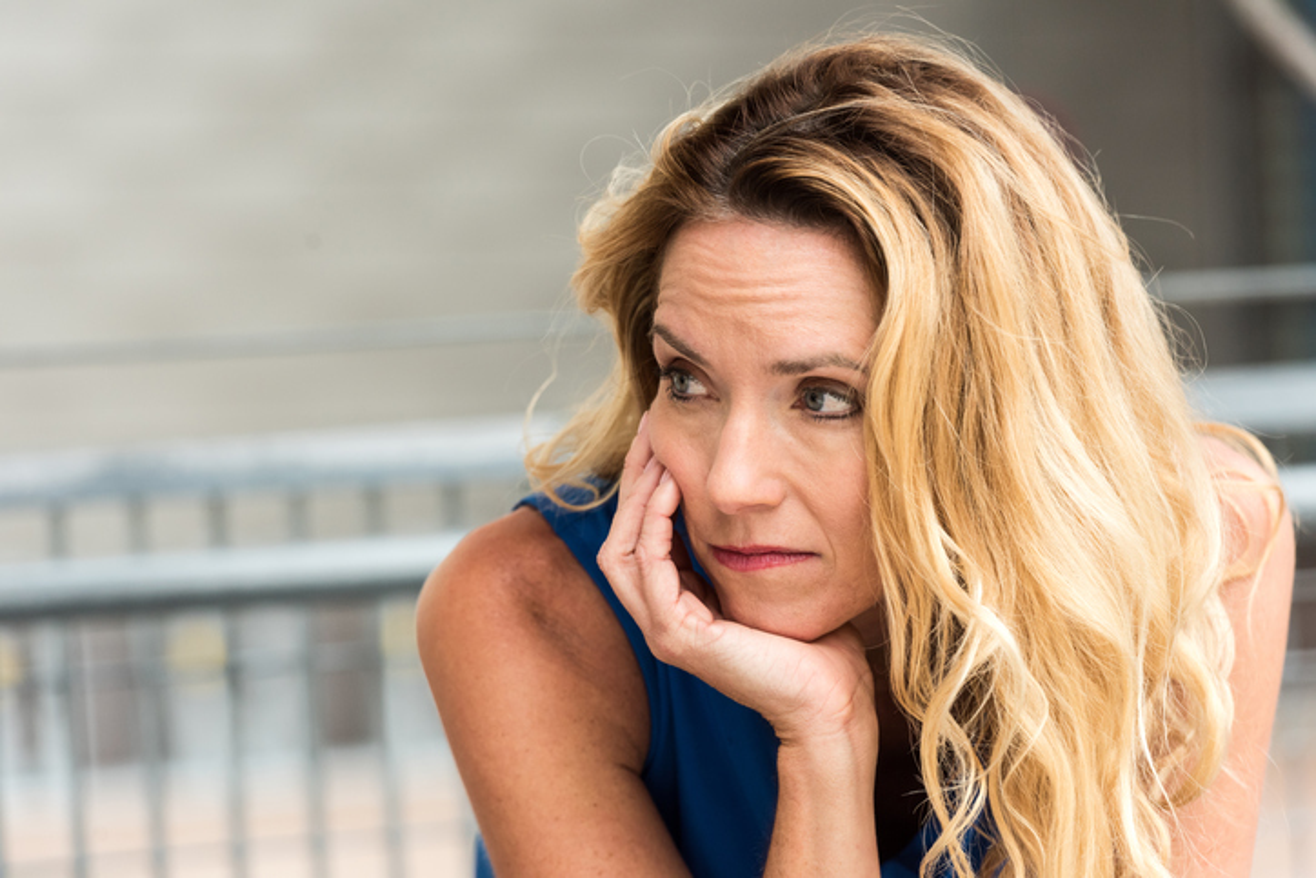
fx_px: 6946
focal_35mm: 190
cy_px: 439
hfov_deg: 10.8
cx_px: 658
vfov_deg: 7.2
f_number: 5.6
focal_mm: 190
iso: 800
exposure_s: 1/400
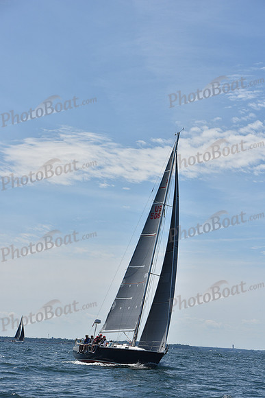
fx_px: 1125
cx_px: 132
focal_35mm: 102
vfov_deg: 20.0
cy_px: 199
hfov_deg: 13.4
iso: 250
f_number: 9
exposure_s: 1/1600
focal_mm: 102
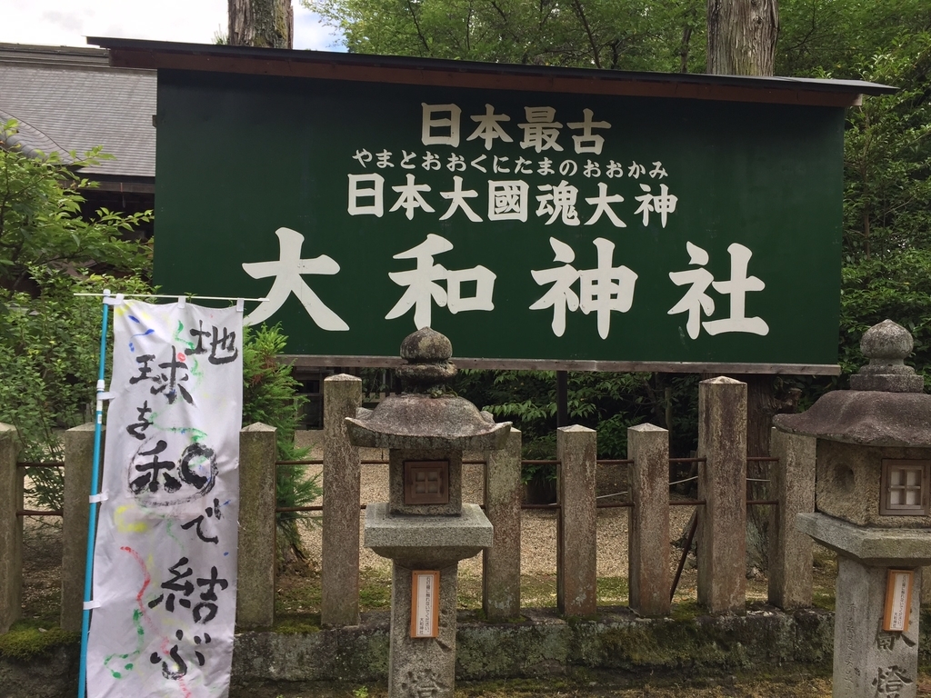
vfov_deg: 48.2
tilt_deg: +0.6
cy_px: 349
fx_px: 780
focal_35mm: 29
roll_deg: -0.1
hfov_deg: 61.7
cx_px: 466
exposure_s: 1/507
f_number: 2.2
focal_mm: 4.15
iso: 32
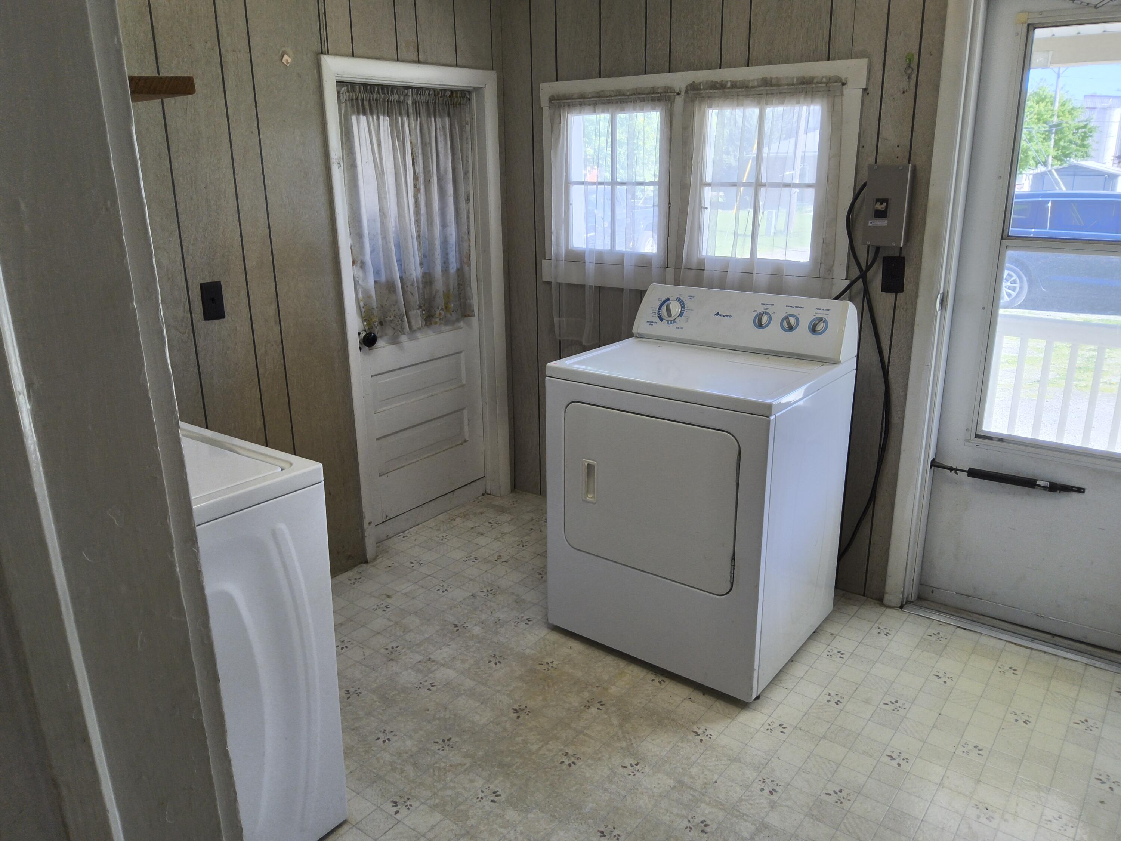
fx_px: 810
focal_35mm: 25
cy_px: 420
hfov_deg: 69.4
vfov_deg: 54.9
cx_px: 560
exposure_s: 1/100
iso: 64
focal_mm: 3.08
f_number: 2
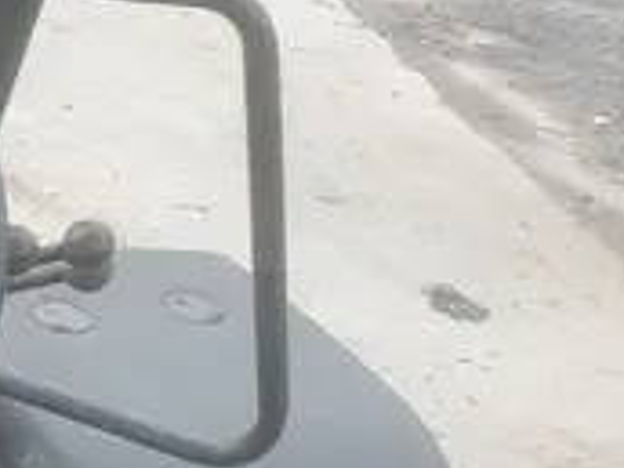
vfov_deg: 17.4
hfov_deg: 20.2
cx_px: -323
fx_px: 1496
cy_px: 448
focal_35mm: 83
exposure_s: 1/348
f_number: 2.4
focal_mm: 4.3
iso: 50
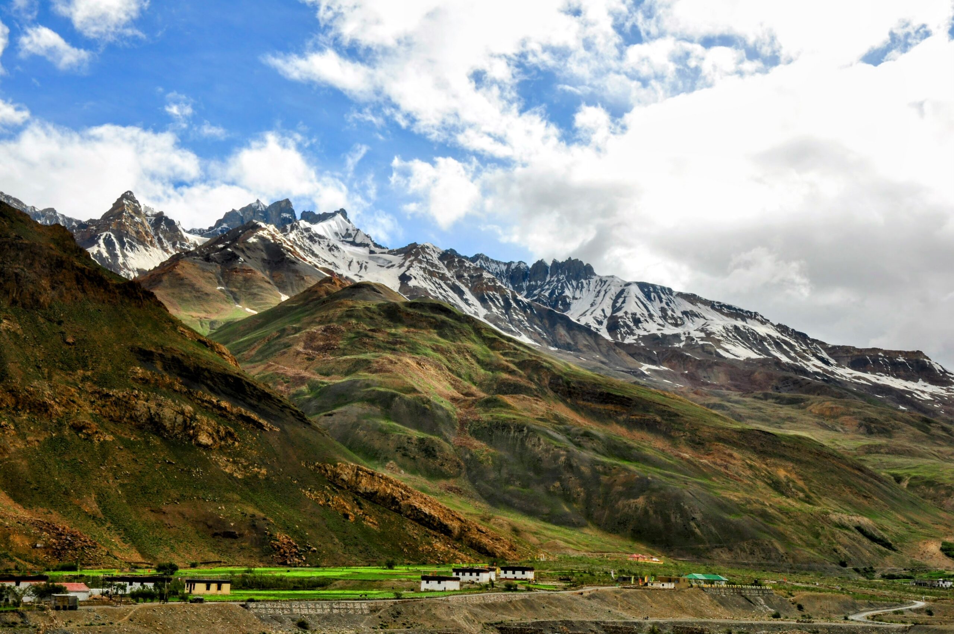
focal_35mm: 45
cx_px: 477
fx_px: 1191
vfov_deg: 29.8
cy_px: 317
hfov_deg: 43.7
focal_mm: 30
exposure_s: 1/125
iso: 125
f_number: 14
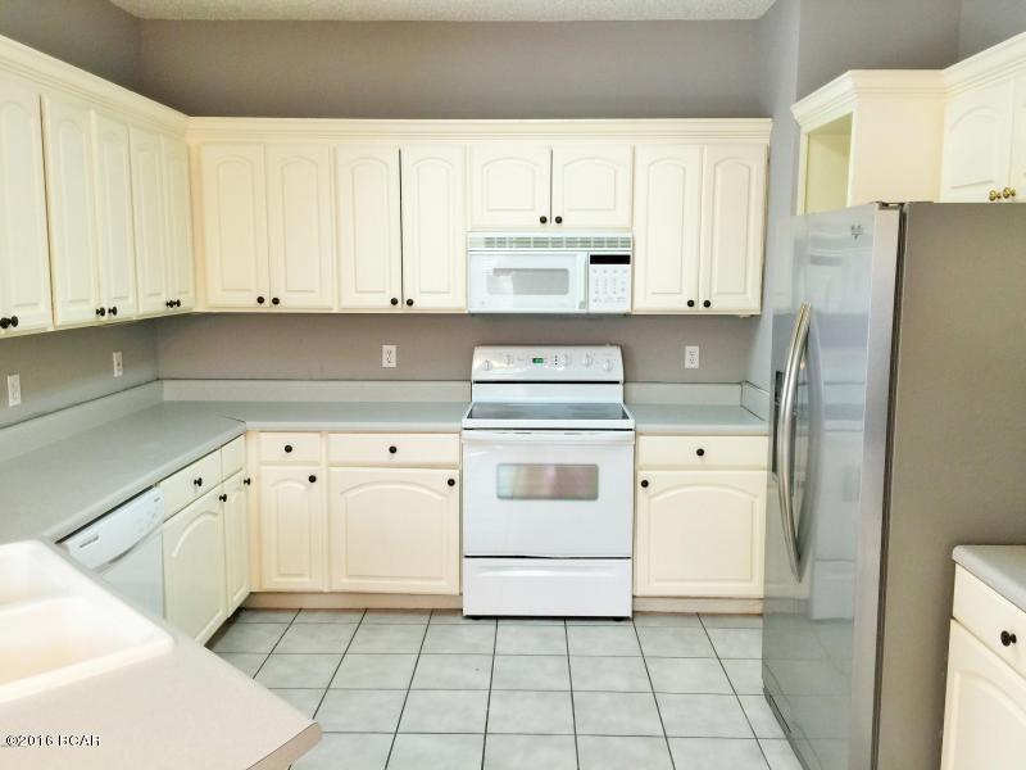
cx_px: 513
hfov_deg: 61.7
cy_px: 385
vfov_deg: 48.2
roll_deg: -0.8
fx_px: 860
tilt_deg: -9.3
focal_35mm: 29
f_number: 2.2
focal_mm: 4.15
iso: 32
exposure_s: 1/15
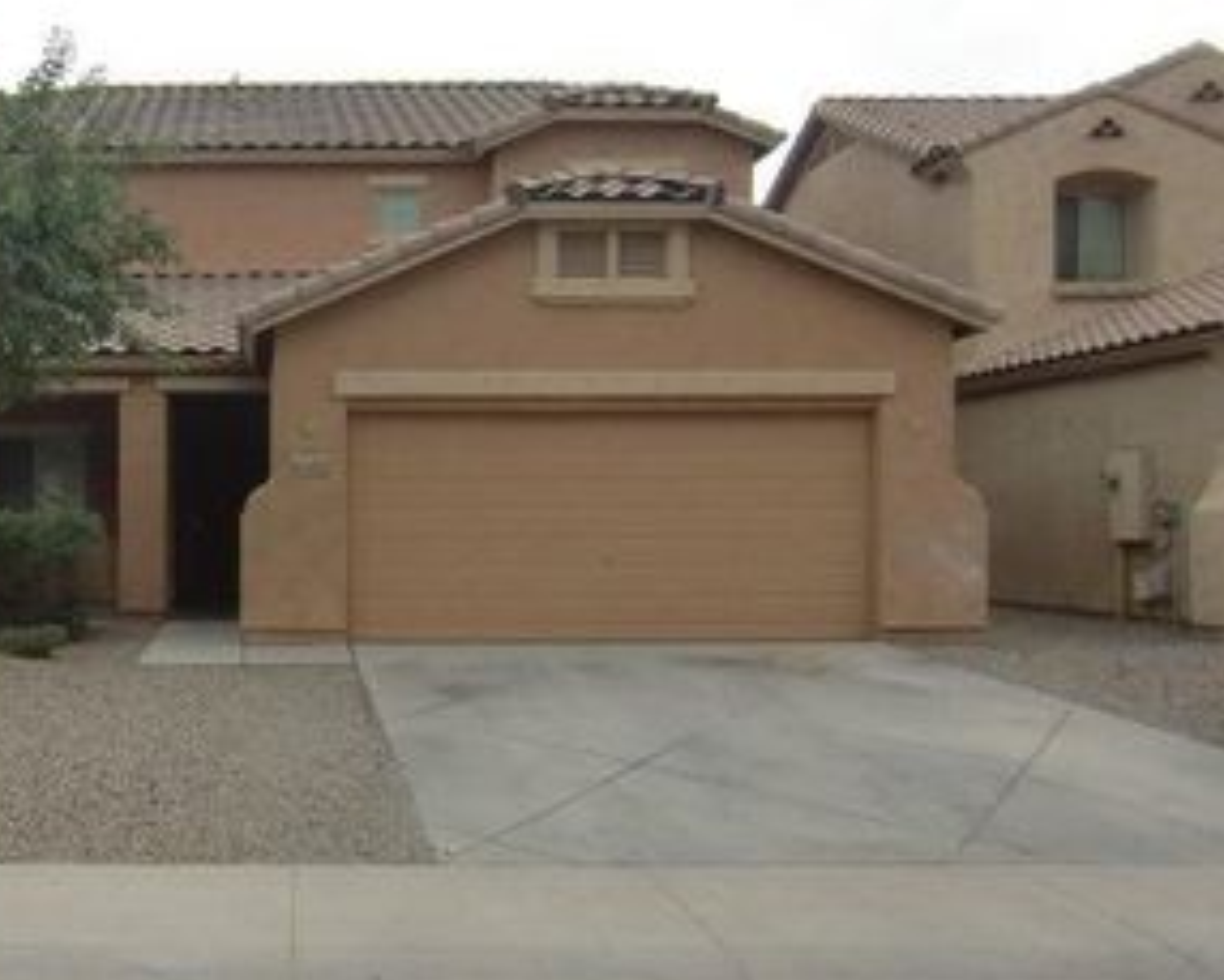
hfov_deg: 42.1
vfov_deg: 36.5
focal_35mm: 41
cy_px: 529
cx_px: 184
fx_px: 1486
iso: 64
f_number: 3.2
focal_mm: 4.3
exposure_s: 1/400
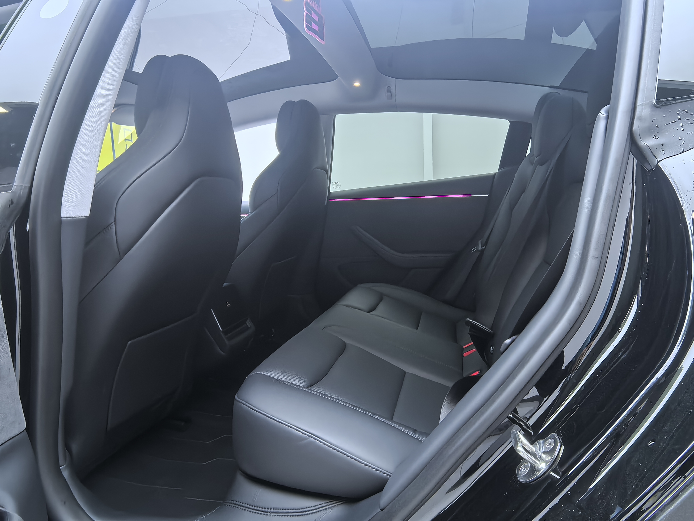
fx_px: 461
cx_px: 347
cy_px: 260
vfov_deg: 58.9
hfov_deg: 73.9
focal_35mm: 23
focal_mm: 1.95
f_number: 2.2
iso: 320
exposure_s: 1/40
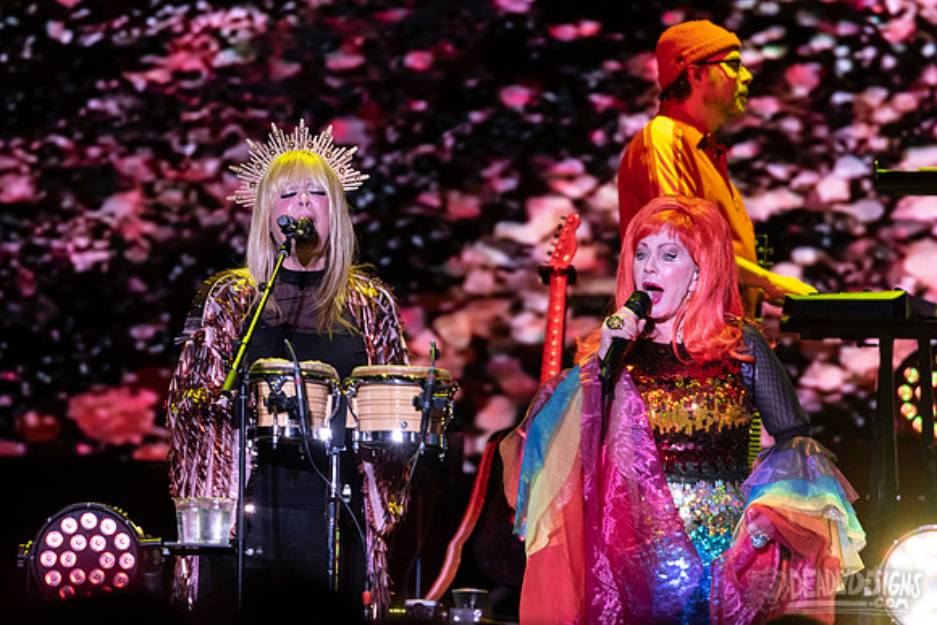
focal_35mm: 676
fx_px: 17601
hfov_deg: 3.0
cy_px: 273
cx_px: 468
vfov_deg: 2.0
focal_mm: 600
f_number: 6.3
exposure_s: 1/160
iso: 2500
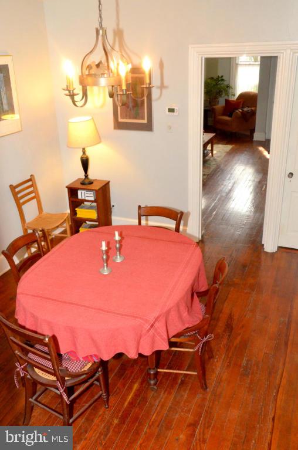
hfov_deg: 36.7
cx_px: 149
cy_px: 225
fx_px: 449
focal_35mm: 36
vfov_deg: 53.2
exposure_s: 1/60
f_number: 10
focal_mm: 24
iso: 3200
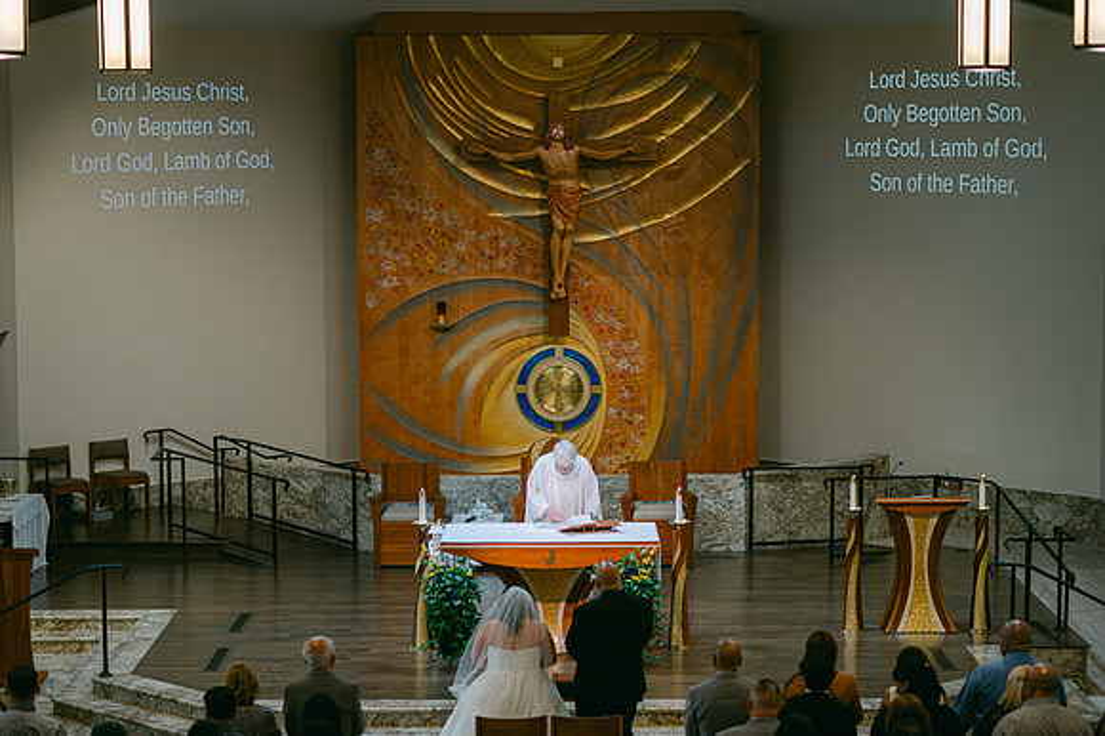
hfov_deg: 23.9
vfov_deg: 16.1
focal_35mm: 85
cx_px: 552
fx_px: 2607
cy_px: 368
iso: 125
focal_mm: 85
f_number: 1.8
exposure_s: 1/125
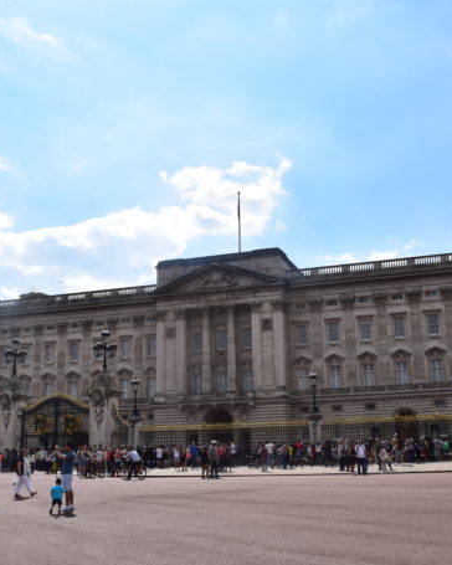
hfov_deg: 38.1
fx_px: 652
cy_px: 287
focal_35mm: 39
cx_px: 263
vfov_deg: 46.8
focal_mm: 18
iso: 200
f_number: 11
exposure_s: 1/640
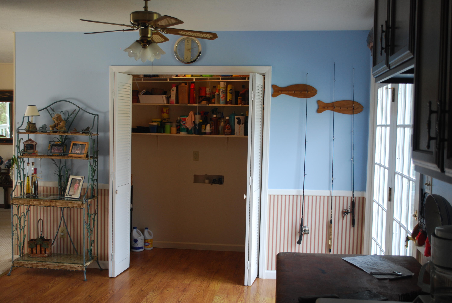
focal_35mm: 39
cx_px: 226
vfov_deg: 34.3
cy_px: 152
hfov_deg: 49.5
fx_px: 490
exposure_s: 1/30
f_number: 4.5
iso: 280
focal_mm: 26
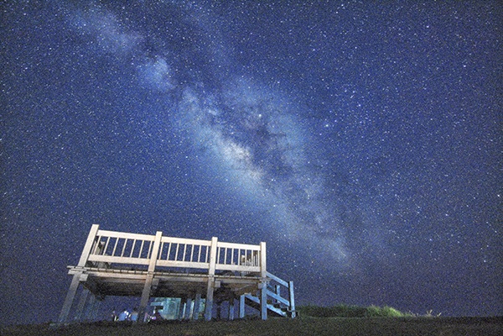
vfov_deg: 72.1
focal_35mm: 16
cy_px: 168
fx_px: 231
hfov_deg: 95.0
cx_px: 252
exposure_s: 30
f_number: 2.8
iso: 4000
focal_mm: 11
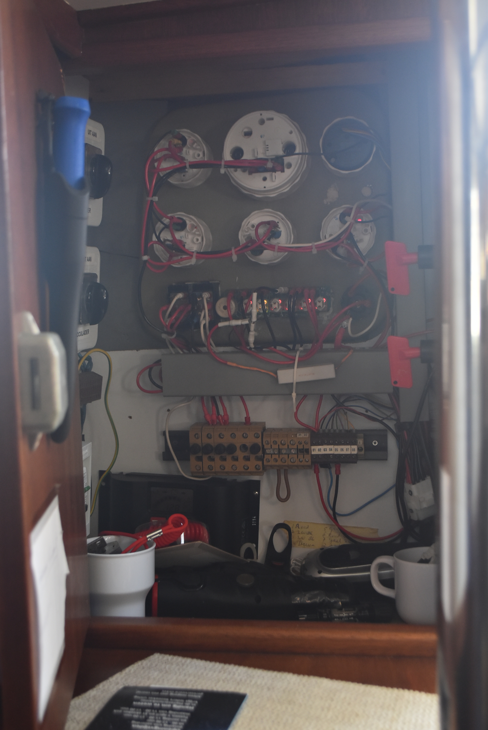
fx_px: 974
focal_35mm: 48
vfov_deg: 41.1
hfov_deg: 28.1
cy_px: 365
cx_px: 244
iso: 800
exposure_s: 1/60
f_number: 4.8
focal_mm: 32
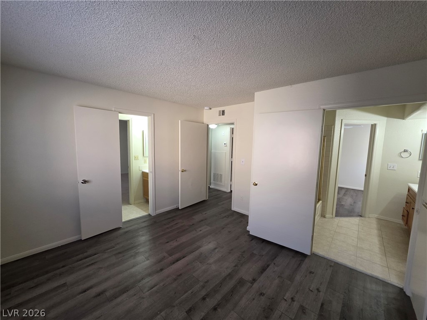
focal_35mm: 13
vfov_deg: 89.9
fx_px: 160
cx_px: 214
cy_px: 160
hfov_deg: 106.2
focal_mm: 2.2
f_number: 1.9
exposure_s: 1/120
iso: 200
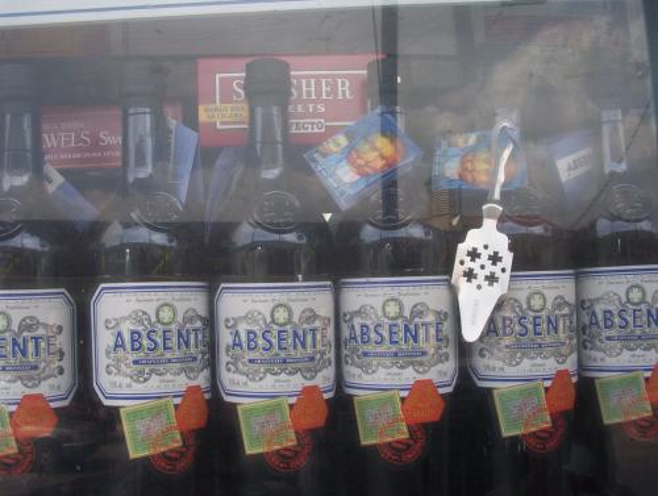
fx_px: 743
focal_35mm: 39
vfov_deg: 36.9
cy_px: 248
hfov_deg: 47.8
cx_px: 329
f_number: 4.5
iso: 100
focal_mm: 6
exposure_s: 1/237
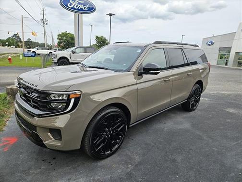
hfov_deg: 73.9
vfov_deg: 58.9
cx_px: 121
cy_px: 91
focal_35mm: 23
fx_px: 161
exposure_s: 1/120
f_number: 1.8
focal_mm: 5.4
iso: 100
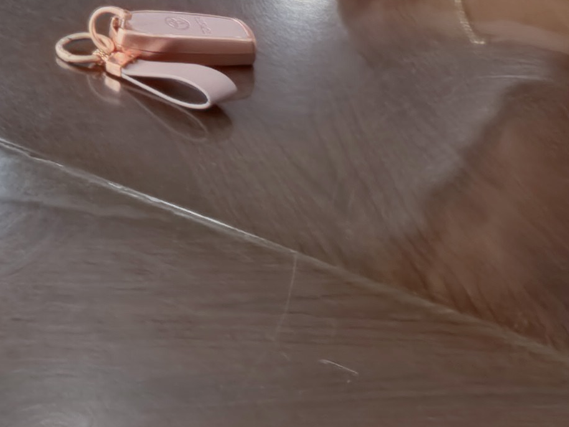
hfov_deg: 10.3
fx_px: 2828
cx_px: -678
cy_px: -542
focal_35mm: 172
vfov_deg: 8.1
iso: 200
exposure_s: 1/50
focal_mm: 8.5
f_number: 4
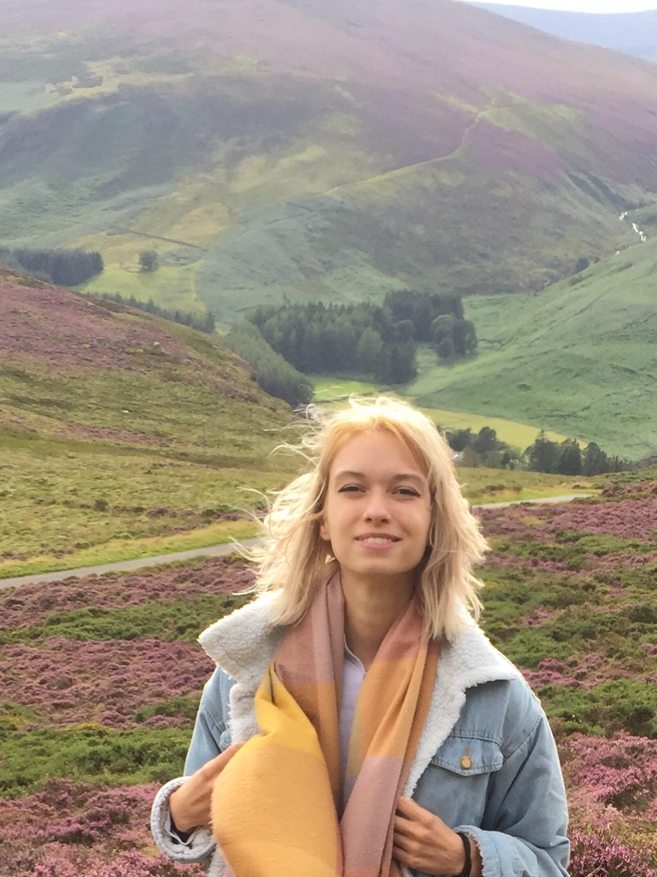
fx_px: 1771
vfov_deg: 25.6
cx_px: 505
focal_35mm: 70
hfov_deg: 20.8
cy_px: 982
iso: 32
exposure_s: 1/520
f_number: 2.2
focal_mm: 4.15
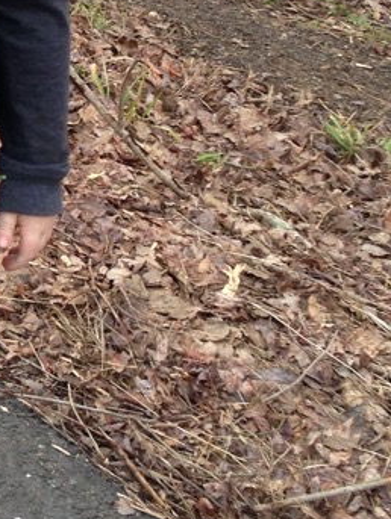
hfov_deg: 11.2
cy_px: 53
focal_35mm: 123
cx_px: -311
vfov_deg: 15.8
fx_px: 1849
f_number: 2.4
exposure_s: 1/60
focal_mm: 4.13
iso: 50
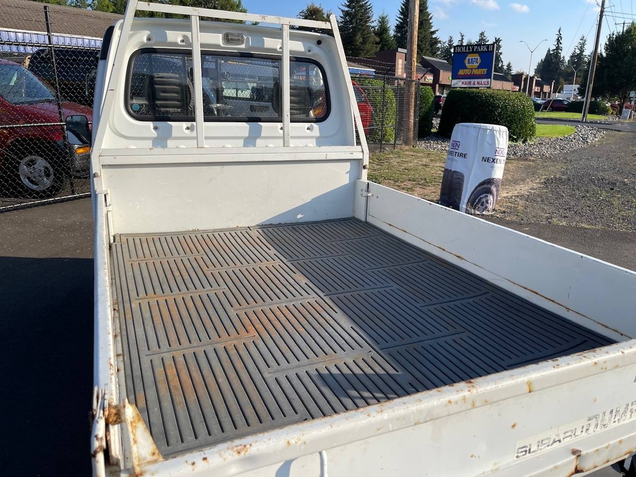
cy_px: 238
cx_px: 318
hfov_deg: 69.4
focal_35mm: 25
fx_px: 459
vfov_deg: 54.9
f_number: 1.6
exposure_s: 1/2387
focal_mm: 5.1
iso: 32
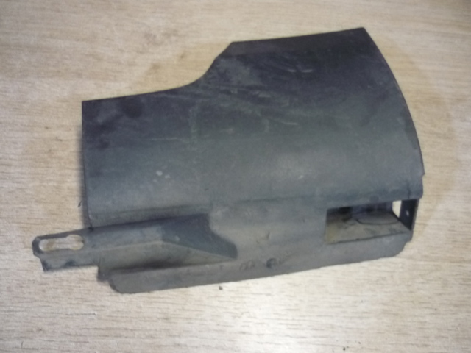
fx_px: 449
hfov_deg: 55.4
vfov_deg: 42.9
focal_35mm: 33
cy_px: 176
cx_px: 236
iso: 400
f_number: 2.8
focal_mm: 5.5
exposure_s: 1/25
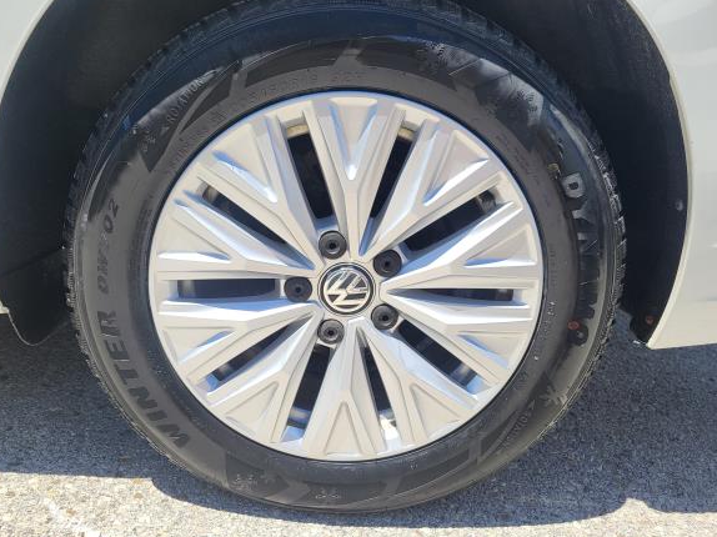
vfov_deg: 48.2
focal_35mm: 29
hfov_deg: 61.7
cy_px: 270
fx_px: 600
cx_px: 347
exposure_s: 1/1354
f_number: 1.8
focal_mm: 5.4
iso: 40
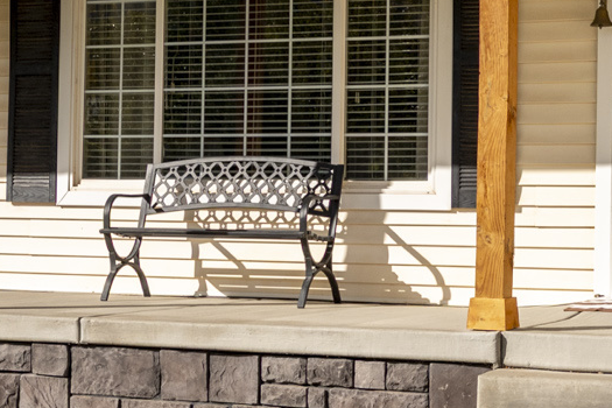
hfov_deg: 20.6
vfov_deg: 13.8
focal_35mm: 99
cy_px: 162
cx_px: 310
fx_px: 1683
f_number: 10
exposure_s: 1/1000
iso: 320
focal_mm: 26
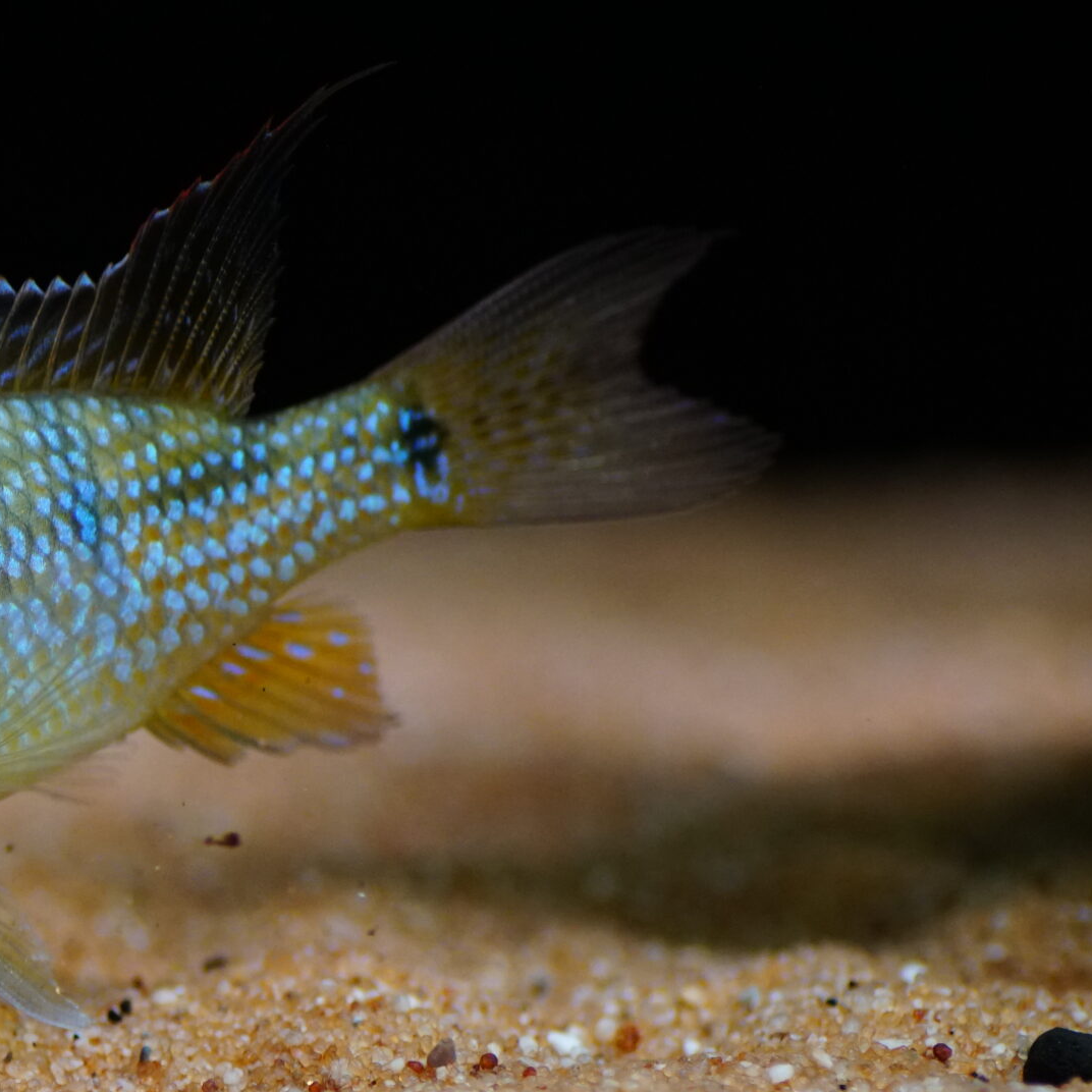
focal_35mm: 274
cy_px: 674
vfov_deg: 6.4
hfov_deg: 6.4
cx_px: -53
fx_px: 9779
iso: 1600
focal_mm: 90
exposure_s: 1/350
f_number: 2.8
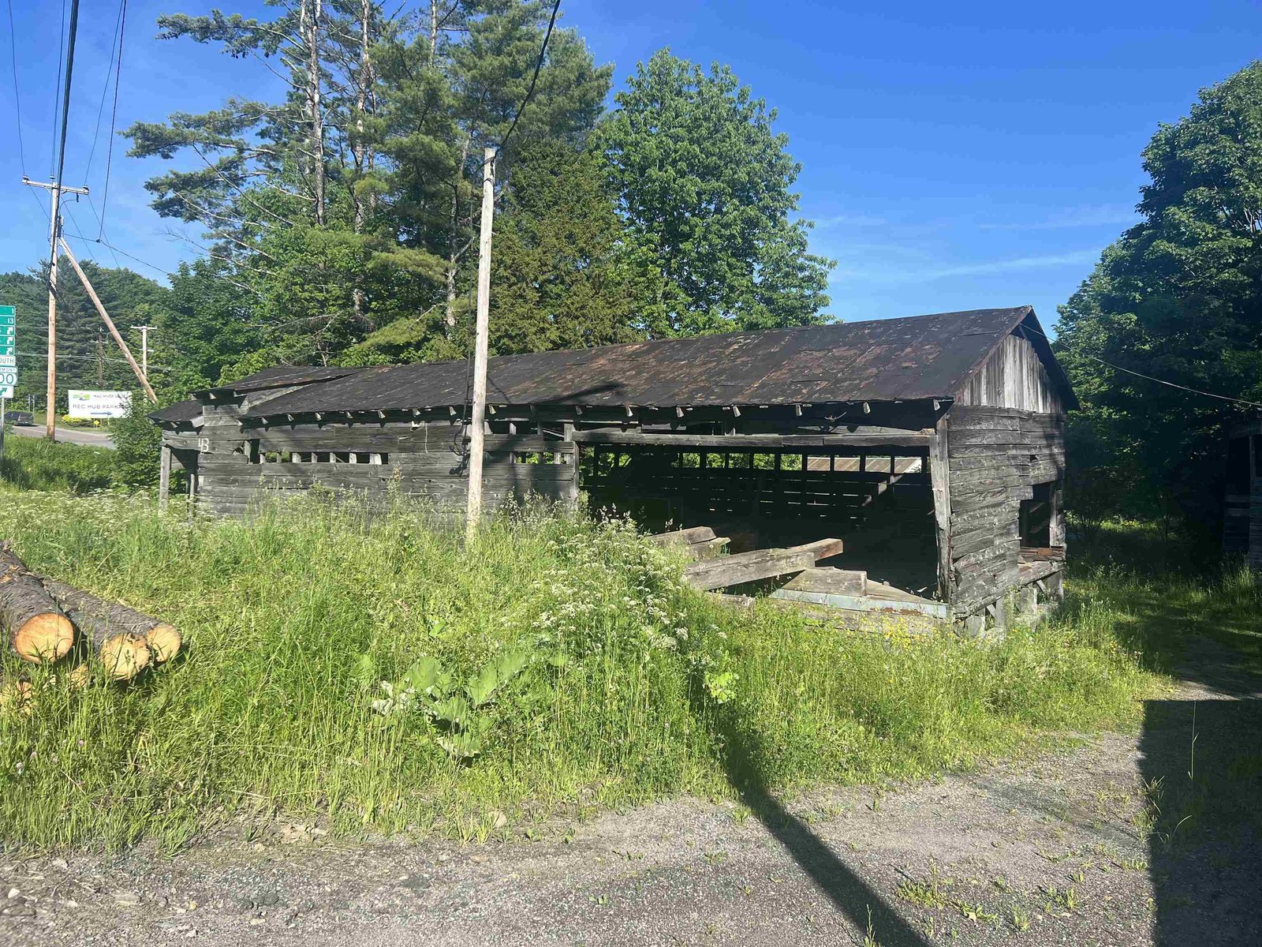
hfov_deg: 67.3
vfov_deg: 53.1
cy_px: 474
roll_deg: -0.6
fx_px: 948
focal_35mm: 26
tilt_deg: -0.6
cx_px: 631
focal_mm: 5.7
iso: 50
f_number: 1.5
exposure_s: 1/2404
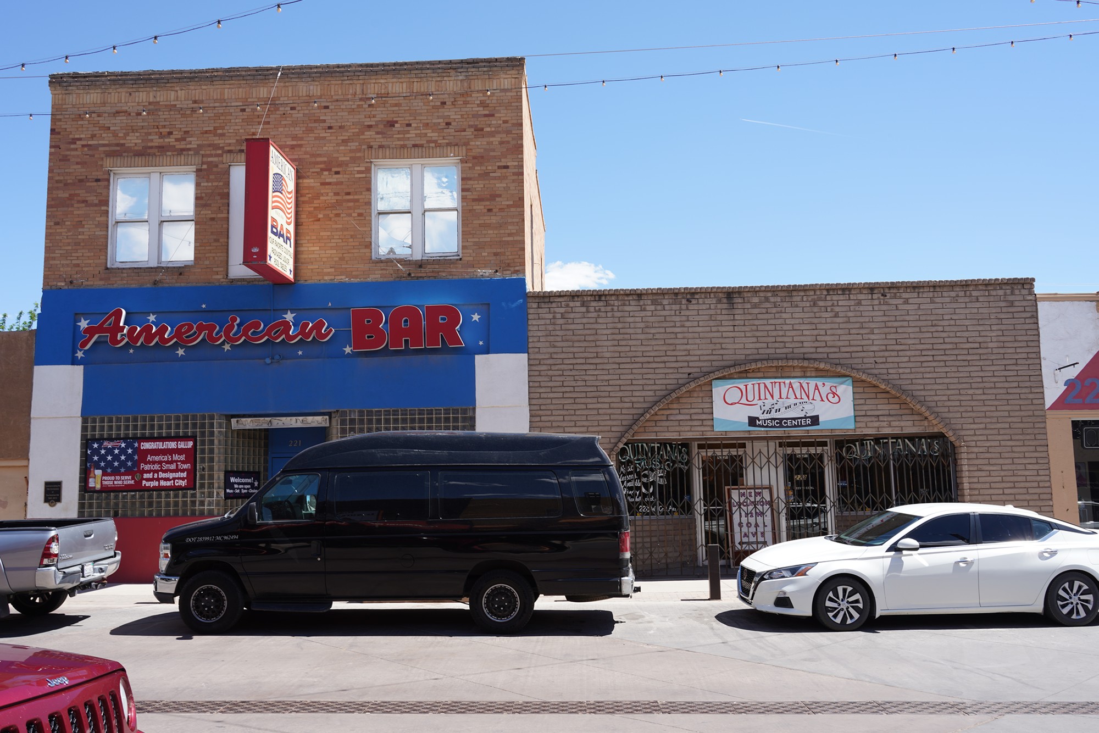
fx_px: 1007
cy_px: 366
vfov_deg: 40.0
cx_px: 550
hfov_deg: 57.2
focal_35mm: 33
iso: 100
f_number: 10
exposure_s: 1/100
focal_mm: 33
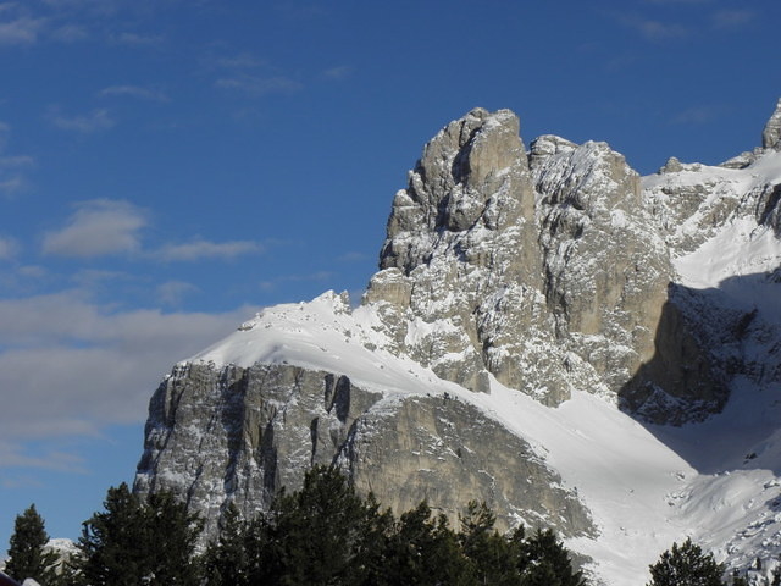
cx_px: 390
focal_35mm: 97
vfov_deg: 15.2
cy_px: 293
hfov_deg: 20.2
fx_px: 2188
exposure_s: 1/800
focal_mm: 17.34
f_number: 5.6
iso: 64
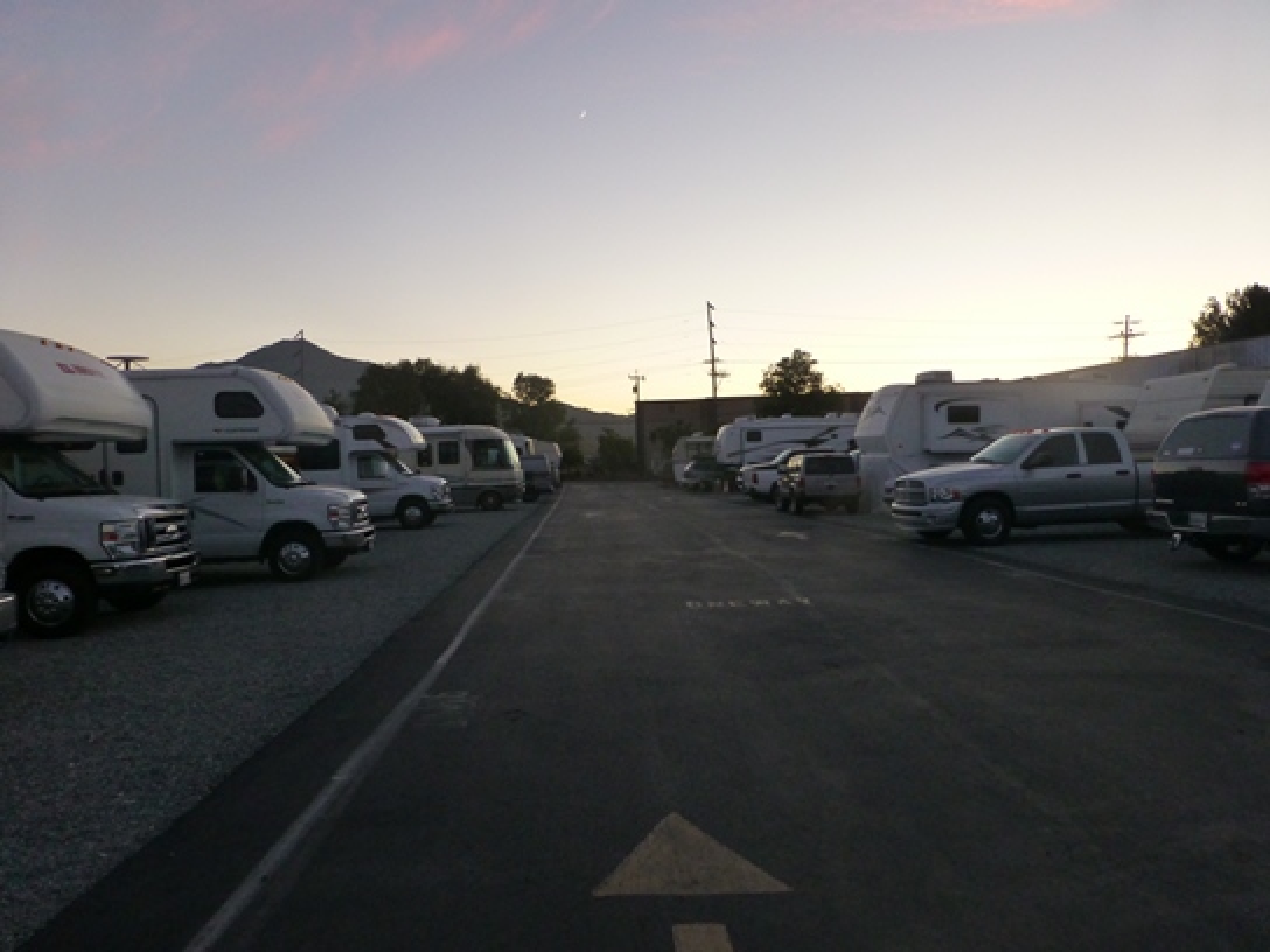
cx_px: 635
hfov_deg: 71.6
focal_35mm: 24
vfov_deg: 56.8
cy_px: 476
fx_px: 881
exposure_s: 1/50
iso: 400
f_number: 3.3
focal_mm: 4.3
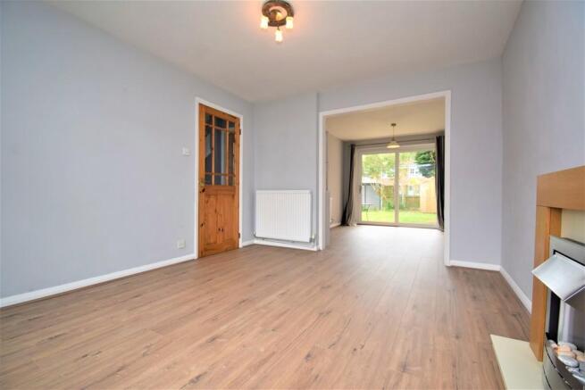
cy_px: 195
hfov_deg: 100.4
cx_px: 292
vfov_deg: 77.4
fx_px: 244
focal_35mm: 15
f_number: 5.6
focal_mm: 10
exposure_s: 1/125
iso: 450
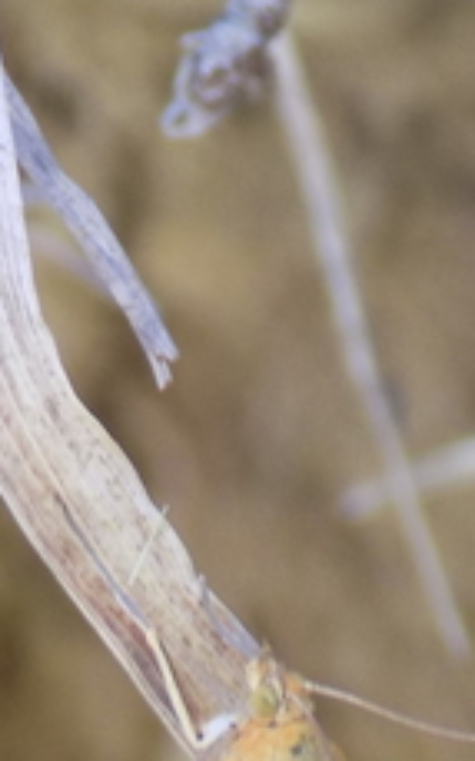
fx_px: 9637
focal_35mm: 465
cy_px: 960
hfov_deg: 2.8
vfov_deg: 4.5
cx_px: 71
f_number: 4.8
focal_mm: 20.9
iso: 80
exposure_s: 1/40
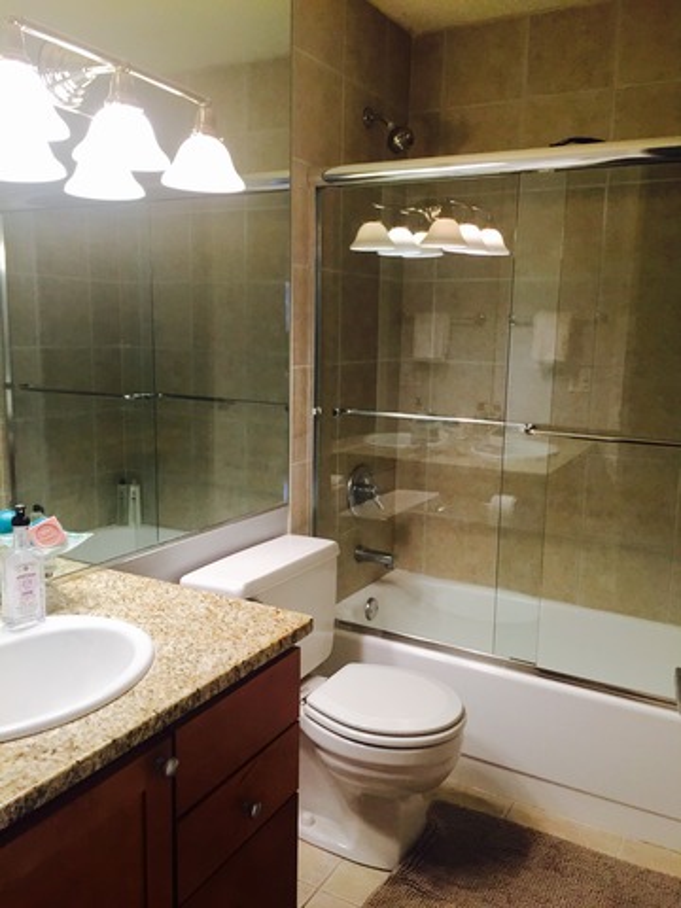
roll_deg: -0.6
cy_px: 454
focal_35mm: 29
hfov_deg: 48.2
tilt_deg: -7.2
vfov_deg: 61.7
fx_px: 761
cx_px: 340
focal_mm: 4.15
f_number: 2.2
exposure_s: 1/30
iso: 50
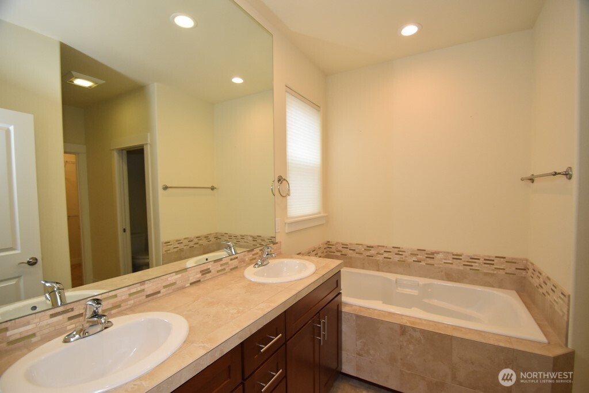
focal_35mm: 15
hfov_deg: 100.4
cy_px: 196
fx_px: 245
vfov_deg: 77.3
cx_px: 294
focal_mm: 10
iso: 800
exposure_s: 1/125
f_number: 4
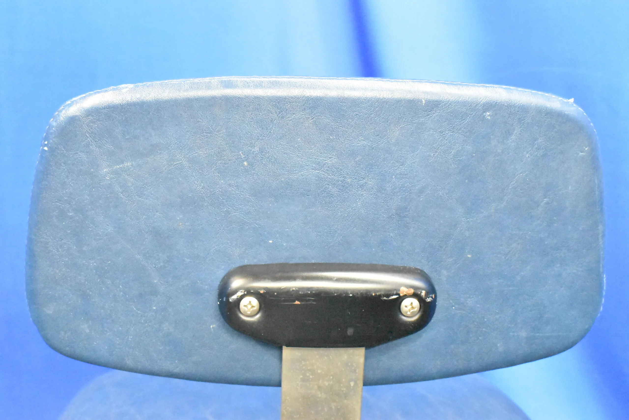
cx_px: 314
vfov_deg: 28.1
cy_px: 210
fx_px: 839
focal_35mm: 48
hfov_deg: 41.1
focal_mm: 32
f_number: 8
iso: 22800
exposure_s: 1/50
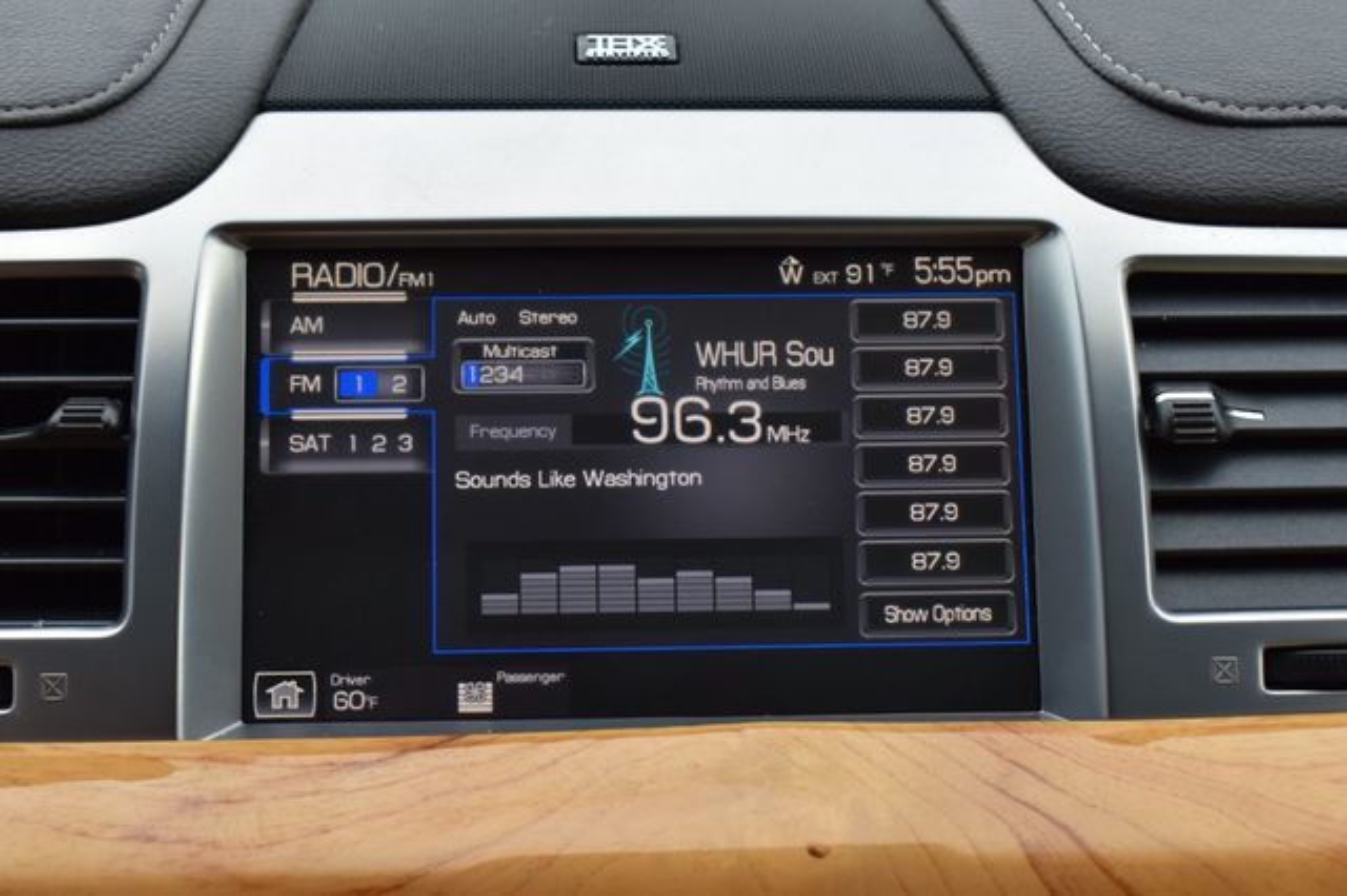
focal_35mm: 57
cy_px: 448
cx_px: 674
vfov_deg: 23.8
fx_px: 2132
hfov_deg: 35.1
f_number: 8
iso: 400
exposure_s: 1/80
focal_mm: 38
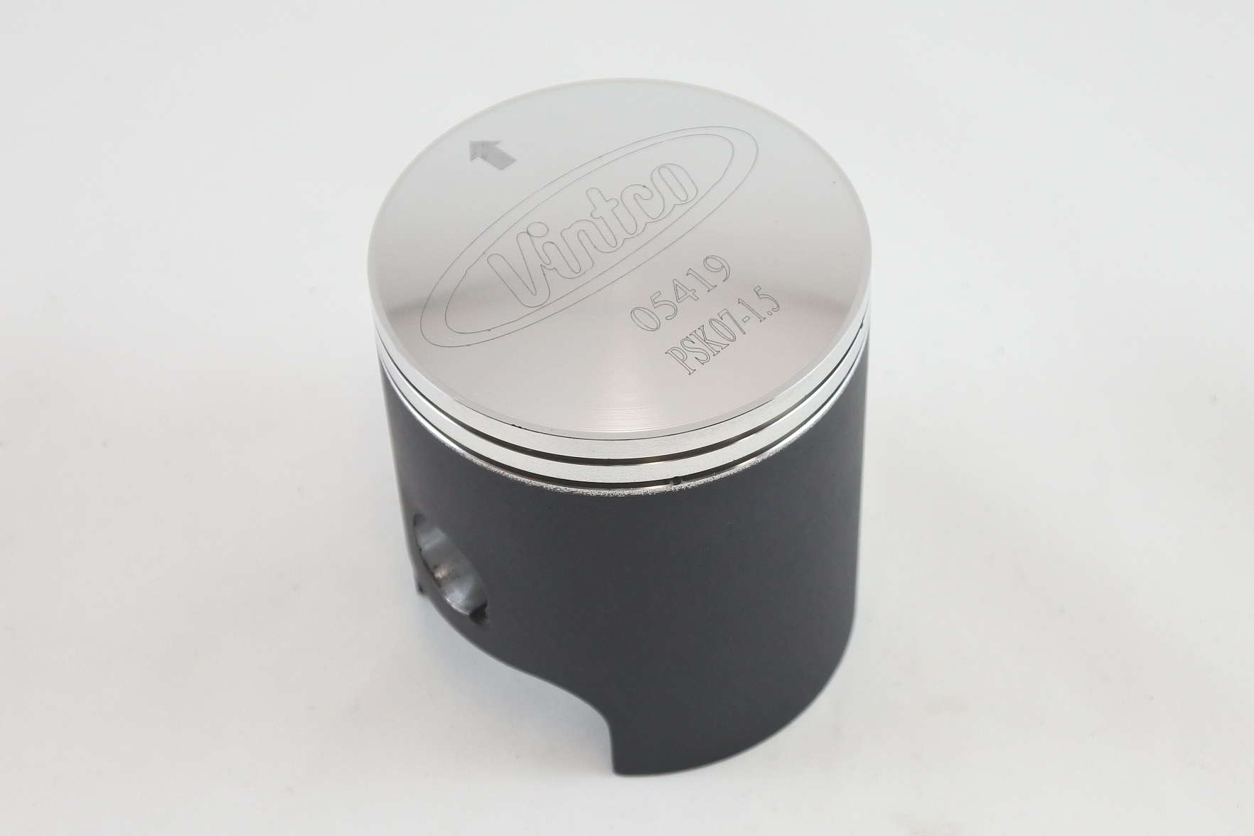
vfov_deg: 28.1
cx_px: 627
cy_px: 418
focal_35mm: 48
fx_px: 1672
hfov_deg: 41.1
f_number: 4.5
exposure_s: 1/125
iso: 450
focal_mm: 18
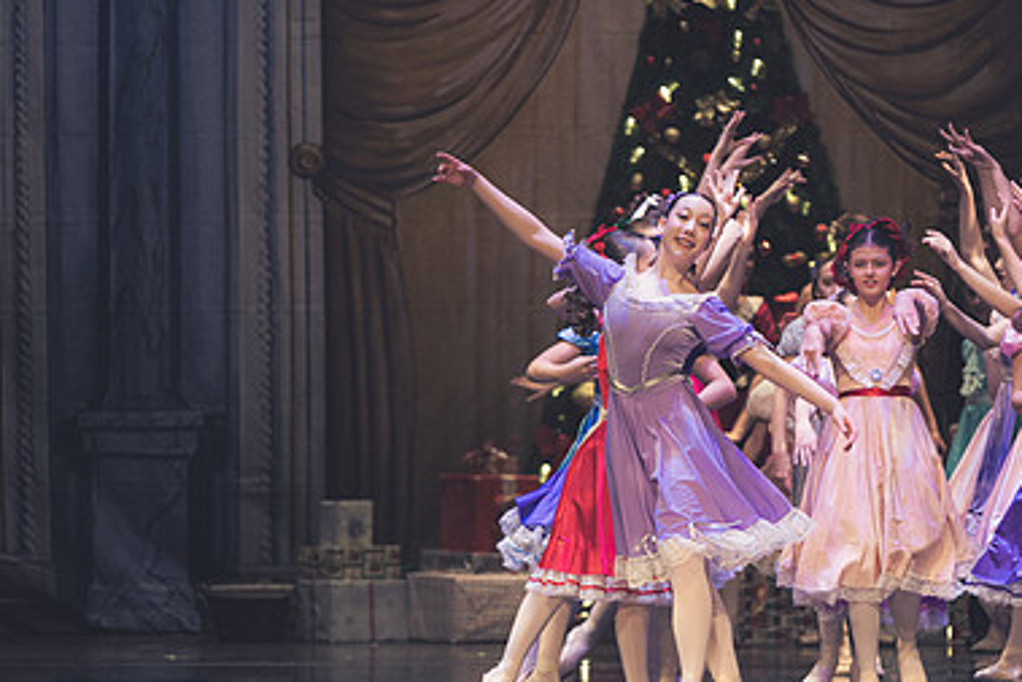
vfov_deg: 4.5
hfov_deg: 6.7
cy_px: 384
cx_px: 731
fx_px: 8690
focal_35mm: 306
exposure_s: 1/320
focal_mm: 200
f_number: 2.8
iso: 640
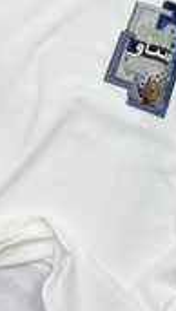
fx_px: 671
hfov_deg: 14.9
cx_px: 67
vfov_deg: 25.4
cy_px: 32
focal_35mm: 81
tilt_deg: -69.4
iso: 50
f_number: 1.78
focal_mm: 6.76
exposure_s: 1/122
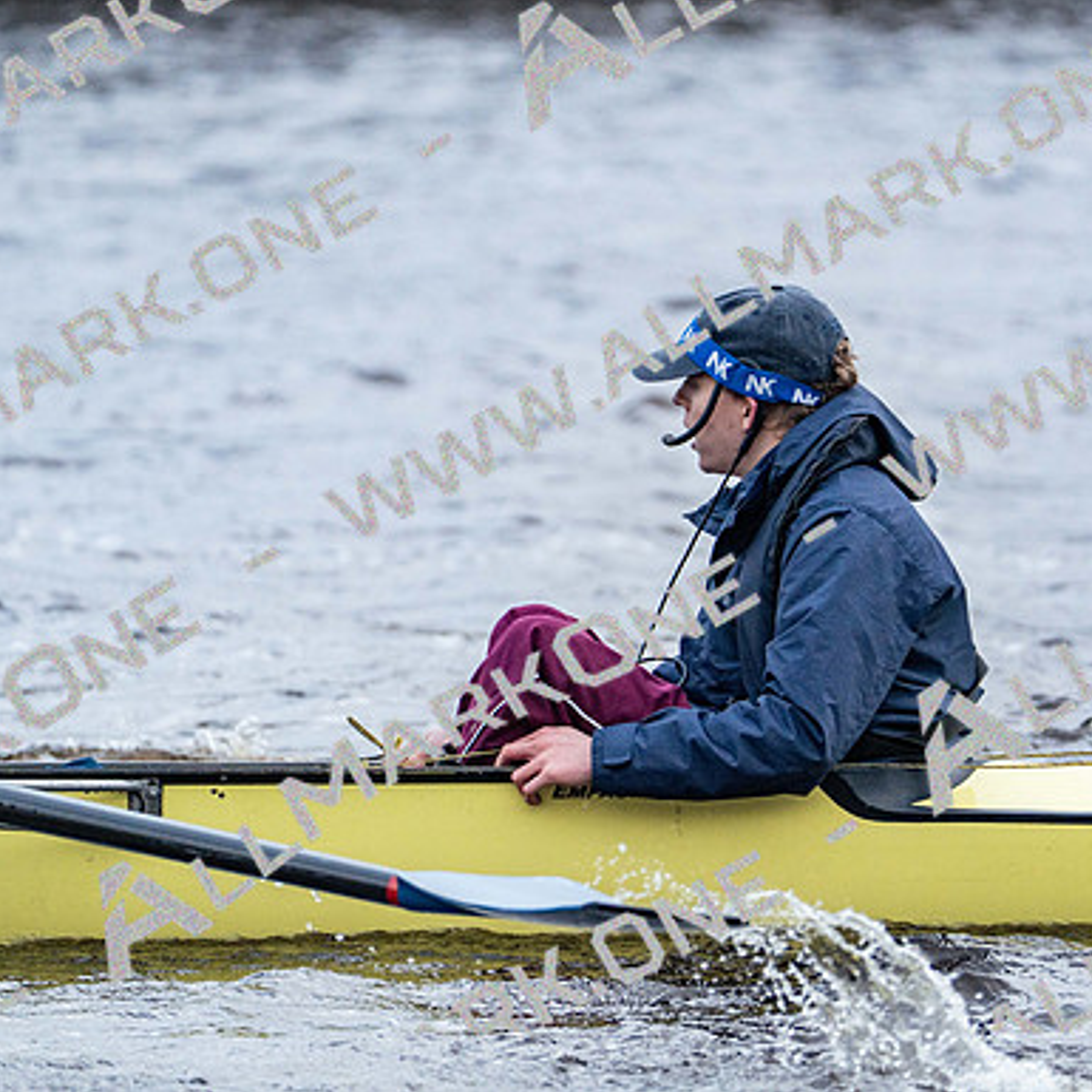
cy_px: 546
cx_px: 675
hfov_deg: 4.4
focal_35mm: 396
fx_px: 14133
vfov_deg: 4.4
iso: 4000
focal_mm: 309
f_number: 6.3
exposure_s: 1/1600
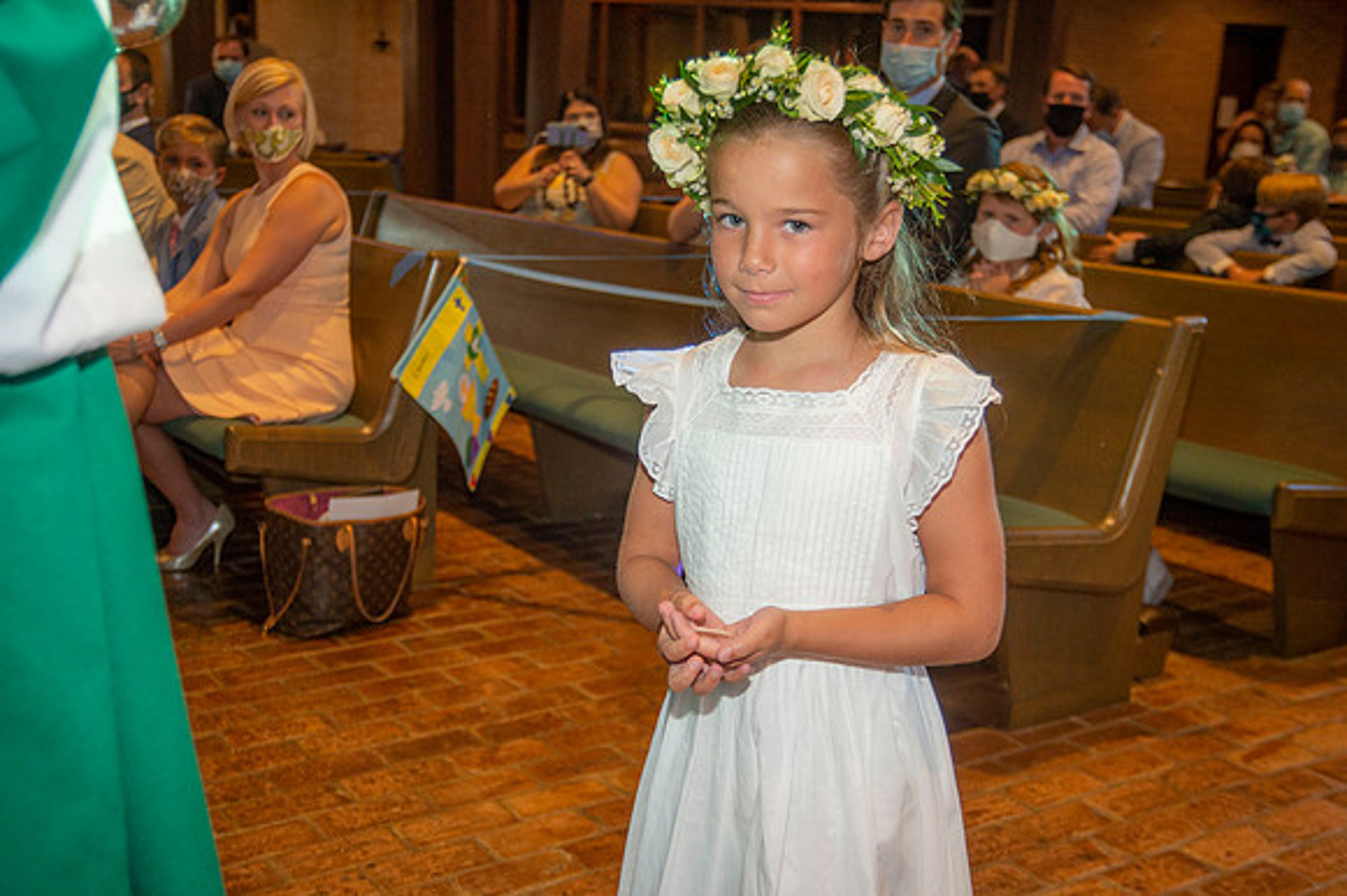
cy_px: 448
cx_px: 674
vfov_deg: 29.8
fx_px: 1683
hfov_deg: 43.6
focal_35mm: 45
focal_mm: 45
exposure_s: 1/200
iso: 1600
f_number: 5
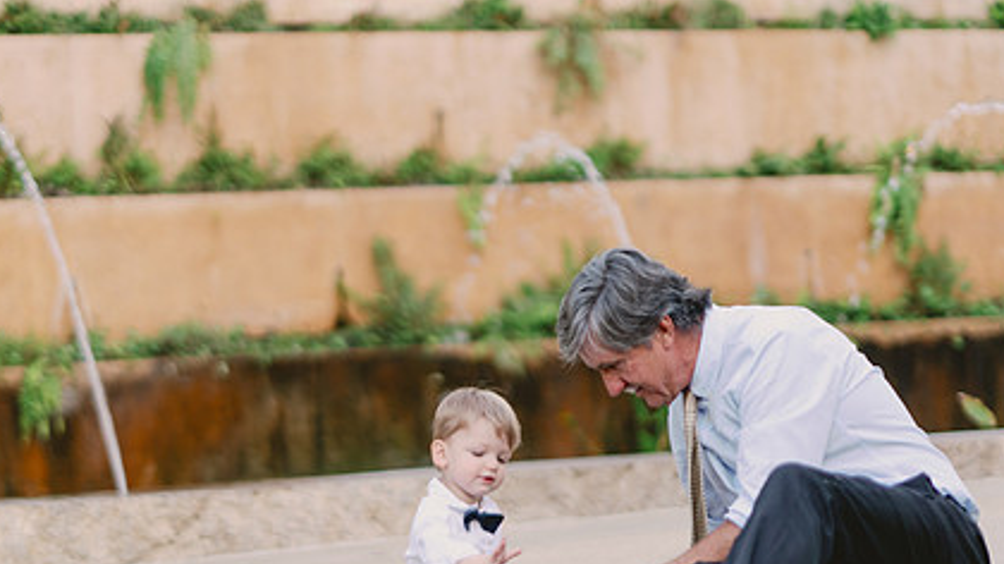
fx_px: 3274
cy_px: 443
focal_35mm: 123
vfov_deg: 9.8
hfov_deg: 17.4
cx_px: 449
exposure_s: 1/125
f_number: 1.4
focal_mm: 85
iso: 200
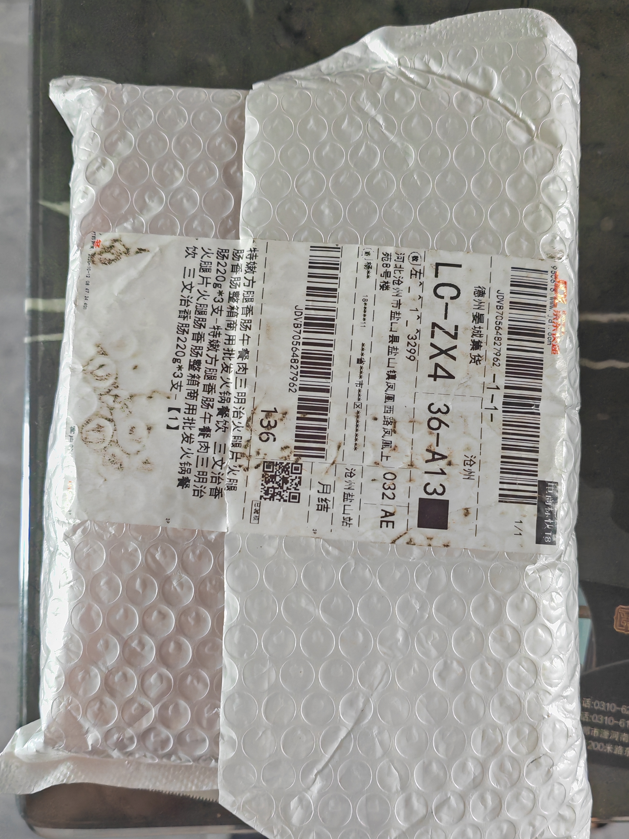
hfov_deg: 45.4
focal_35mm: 31
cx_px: 335
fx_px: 751
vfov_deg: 58.2
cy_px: 459
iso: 320
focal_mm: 5.52
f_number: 1.95
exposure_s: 1/100
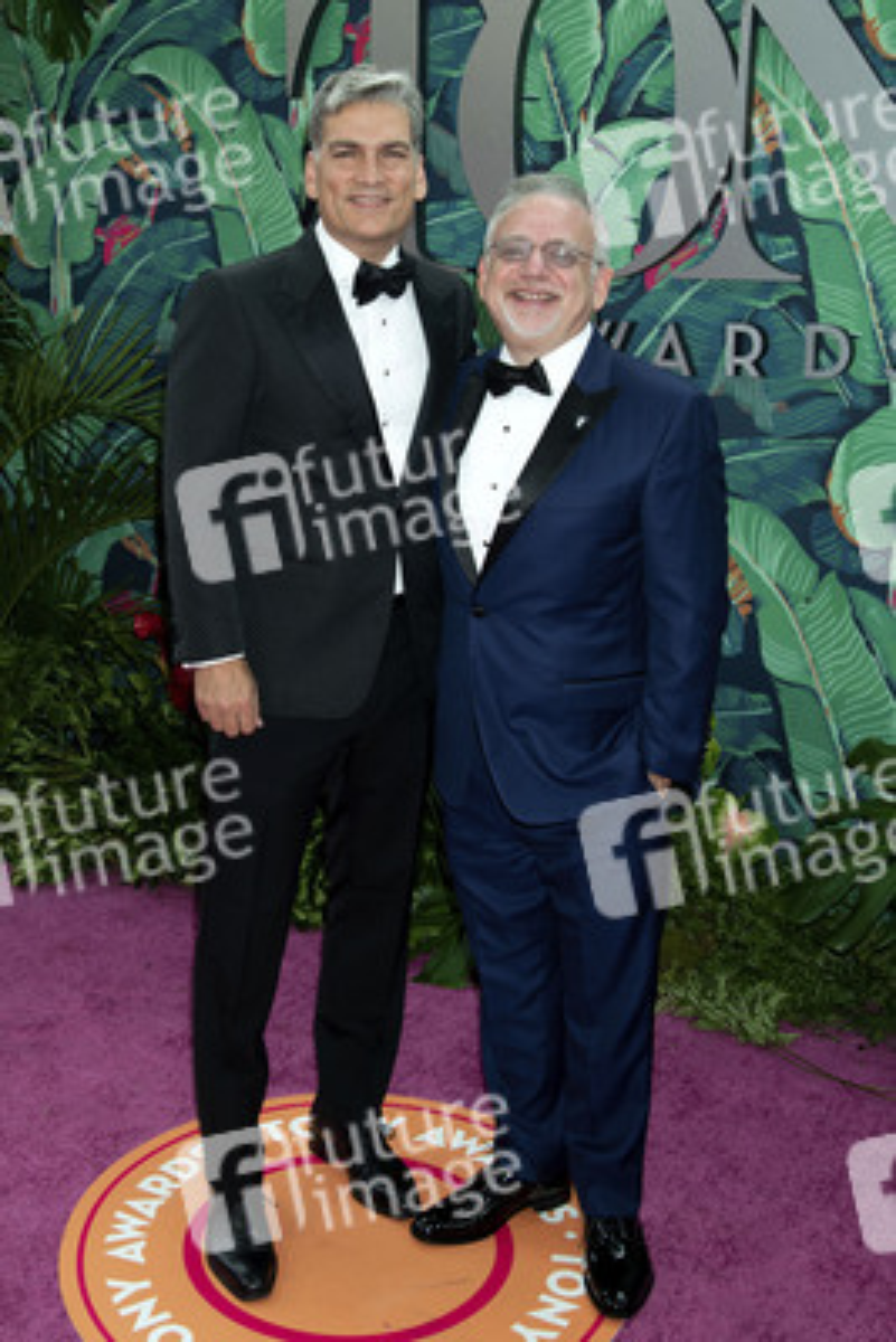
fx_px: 1305
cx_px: 448
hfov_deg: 37.9
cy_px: 671
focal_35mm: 35
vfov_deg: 54.4
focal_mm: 35
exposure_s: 1/200
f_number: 5.6
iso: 320
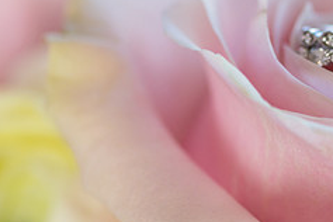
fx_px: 2266
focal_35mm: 245
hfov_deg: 8.3
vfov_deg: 5.6
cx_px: 406
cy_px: -15
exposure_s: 1/160
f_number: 7.1
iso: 250
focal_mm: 100
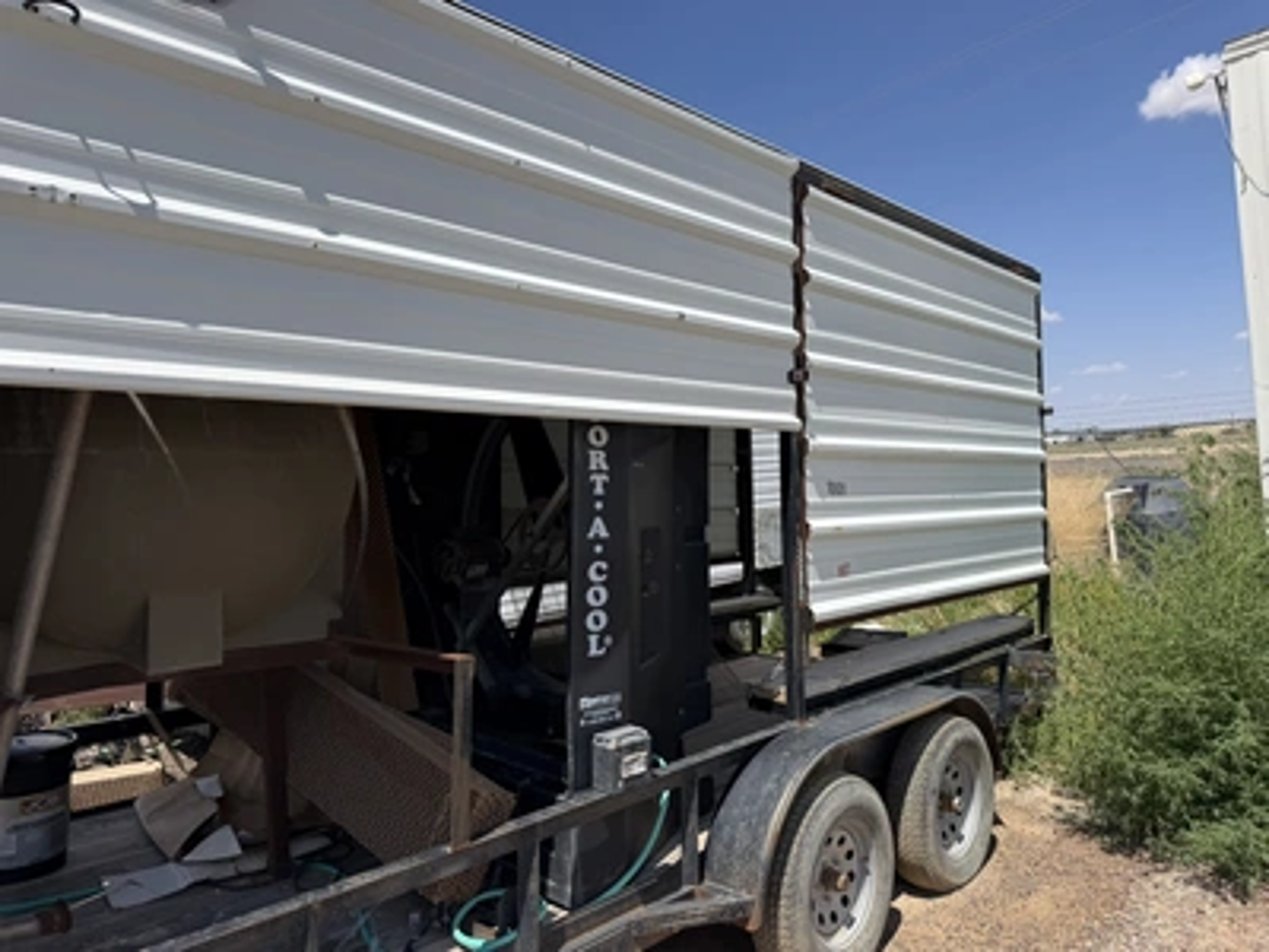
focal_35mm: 24
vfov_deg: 56.8
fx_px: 880
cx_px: 634
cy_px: 476
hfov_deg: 71.6
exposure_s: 1/6173
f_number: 1.78
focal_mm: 6.76
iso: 80
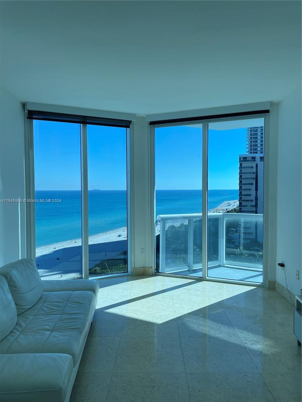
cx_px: 151
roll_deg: +0.0
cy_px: 201
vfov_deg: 67.3
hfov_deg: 53.1
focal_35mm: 26
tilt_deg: -1.4
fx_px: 302
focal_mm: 4.2
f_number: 1.6
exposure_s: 1/1855
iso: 32
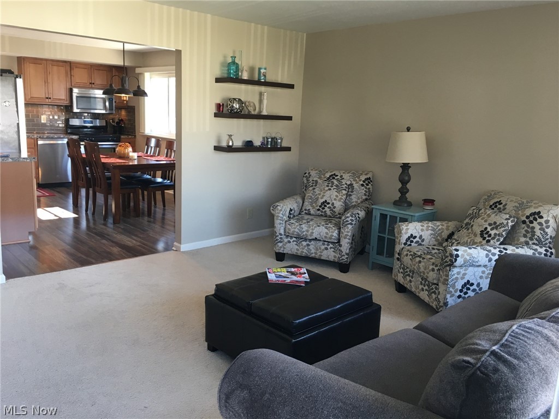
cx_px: 280
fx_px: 468
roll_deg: -3.4
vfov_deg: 48.2
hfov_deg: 61.7
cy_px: 210
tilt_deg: -10.8
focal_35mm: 29
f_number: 2.2
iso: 80
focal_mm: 4.15
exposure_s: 1/30
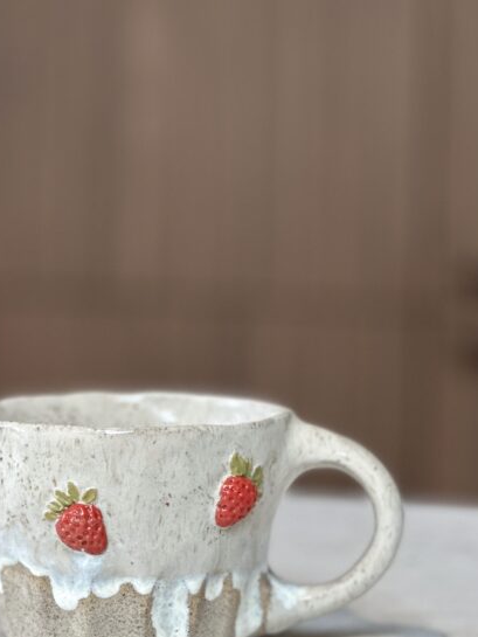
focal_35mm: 113
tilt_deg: -7.6
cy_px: 449
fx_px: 2080
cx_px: 172
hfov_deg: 13.1
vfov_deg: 17.3
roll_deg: +1.3
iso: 200
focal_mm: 9
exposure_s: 1/100
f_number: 2.8
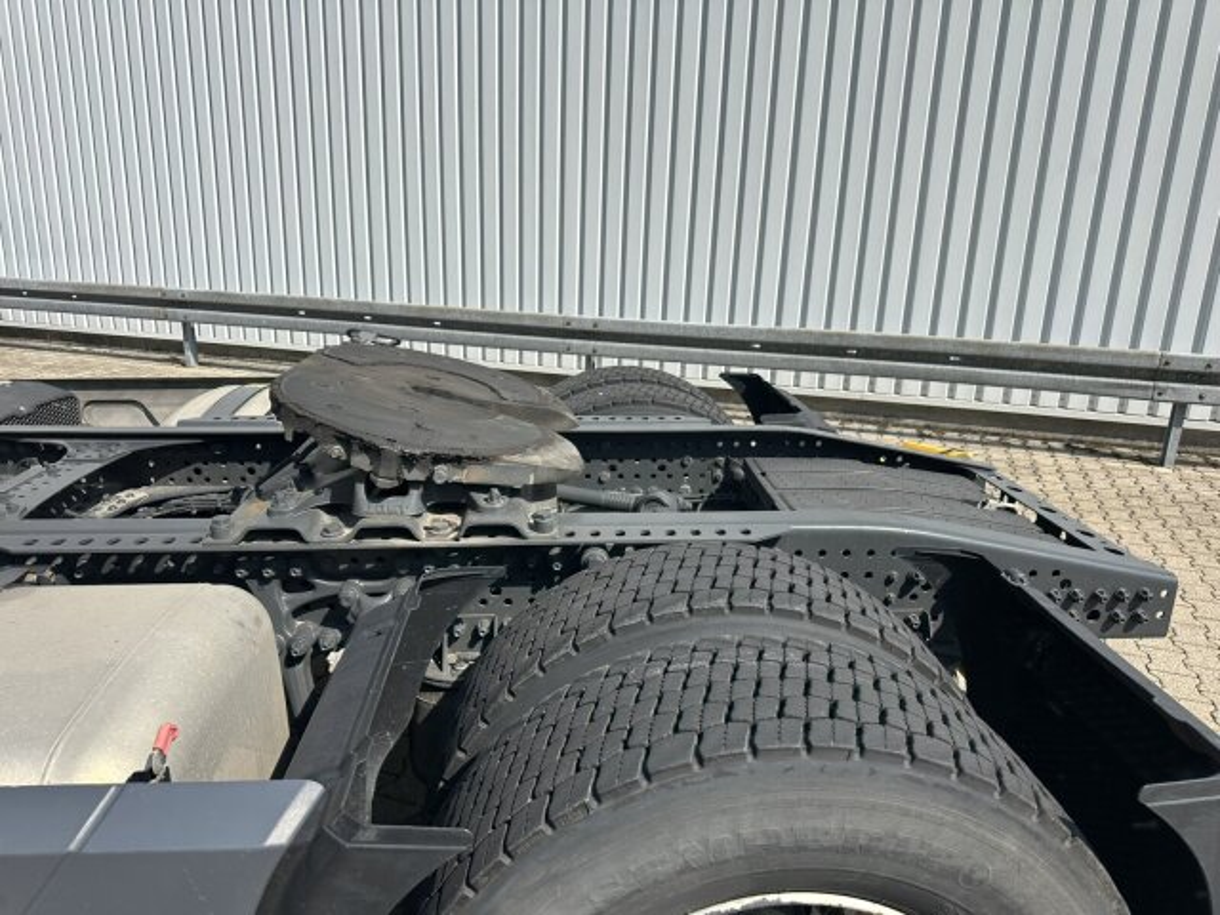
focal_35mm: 24
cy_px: 458
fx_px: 846
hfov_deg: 71.6
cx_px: 610
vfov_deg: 56.8
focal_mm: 6.86
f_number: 1.78
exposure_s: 1/4762
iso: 80
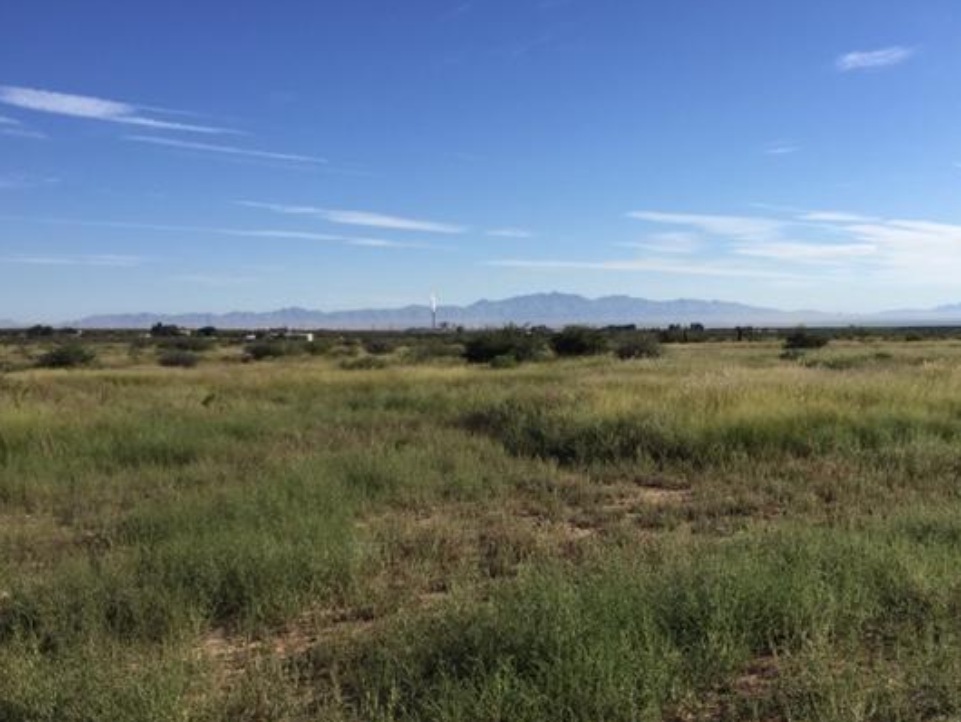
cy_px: 428
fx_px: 972
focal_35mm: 35
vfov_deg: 40.6
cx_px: 546
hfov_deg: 52.4
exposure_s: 1/2639
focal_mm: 4.15
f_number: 2.2
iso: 32
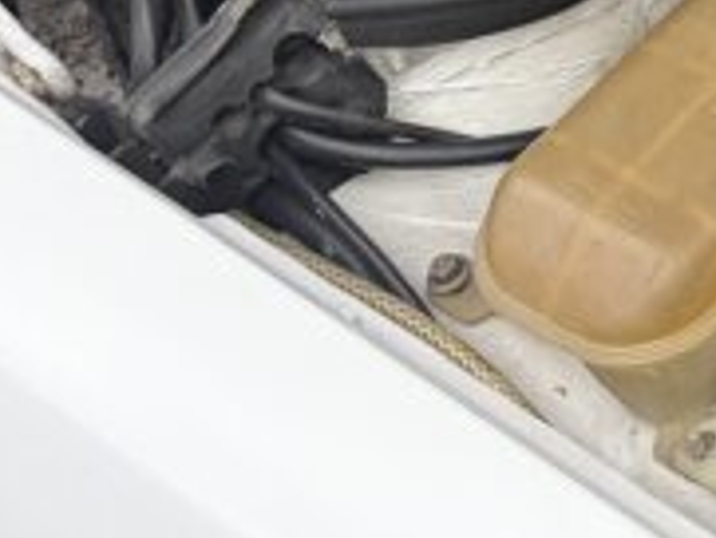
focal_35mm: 85
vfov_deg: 15.7
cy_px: -324
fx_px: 1759
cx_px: 1254
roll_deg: -0.2
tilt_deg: -37.2
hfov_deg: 18.5
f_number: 1.78
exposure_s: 1/49
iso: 250
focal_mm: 6.76
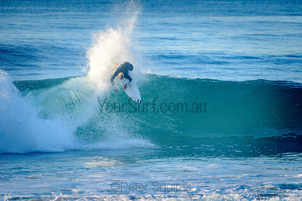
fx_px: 4195
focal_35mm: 500
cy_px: 100
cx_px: 151
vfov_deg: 2.8
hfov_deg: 4.1
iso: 900
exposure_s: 1/2000
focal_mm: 500
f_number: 5.6
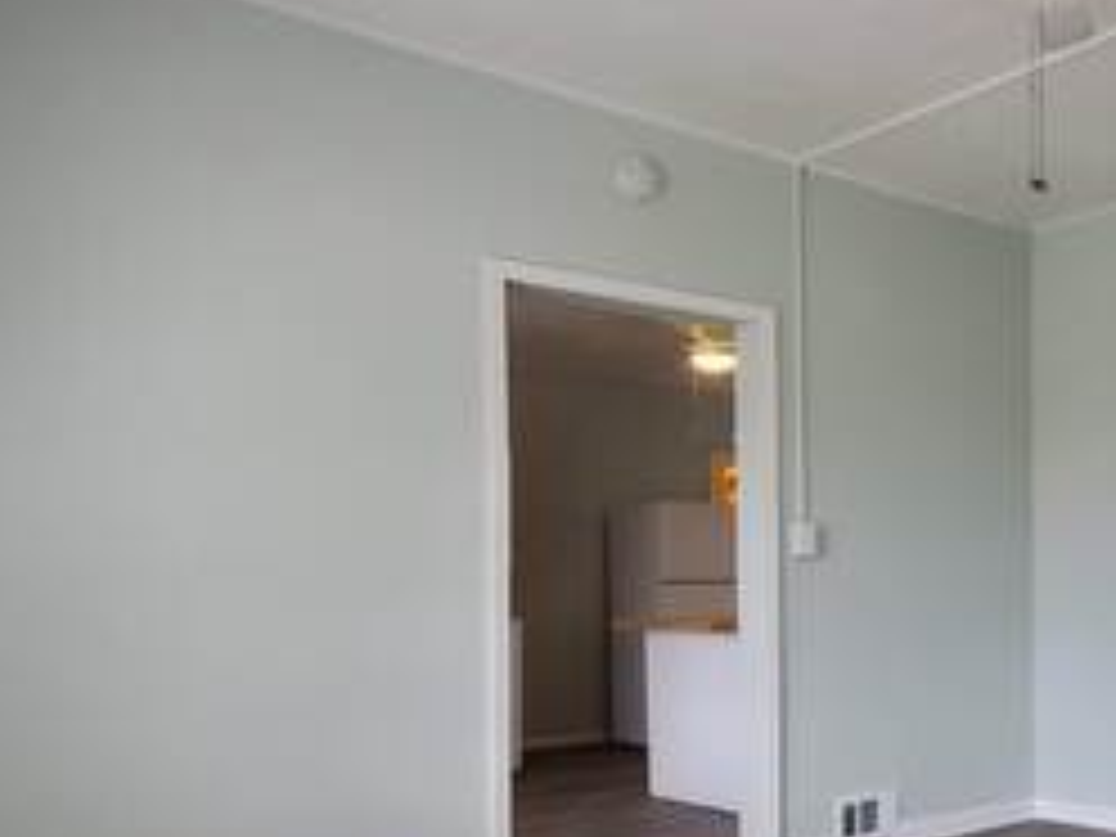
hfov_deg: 46.1
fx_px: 1128
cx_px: 1060
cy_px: 585
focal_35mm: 35
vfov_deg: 40.0
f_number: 2.2
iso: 200
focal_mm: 1.8
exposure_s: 1/60
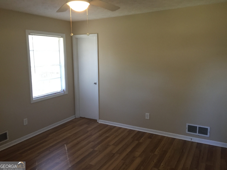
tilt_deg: -9.1
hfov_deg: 61.7
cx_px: 114
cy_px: 85
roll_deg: +1.4
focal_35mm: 29
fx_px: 190
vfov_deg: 48.2
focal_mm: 4.15
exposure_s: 1/30
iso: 160
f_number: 2.2
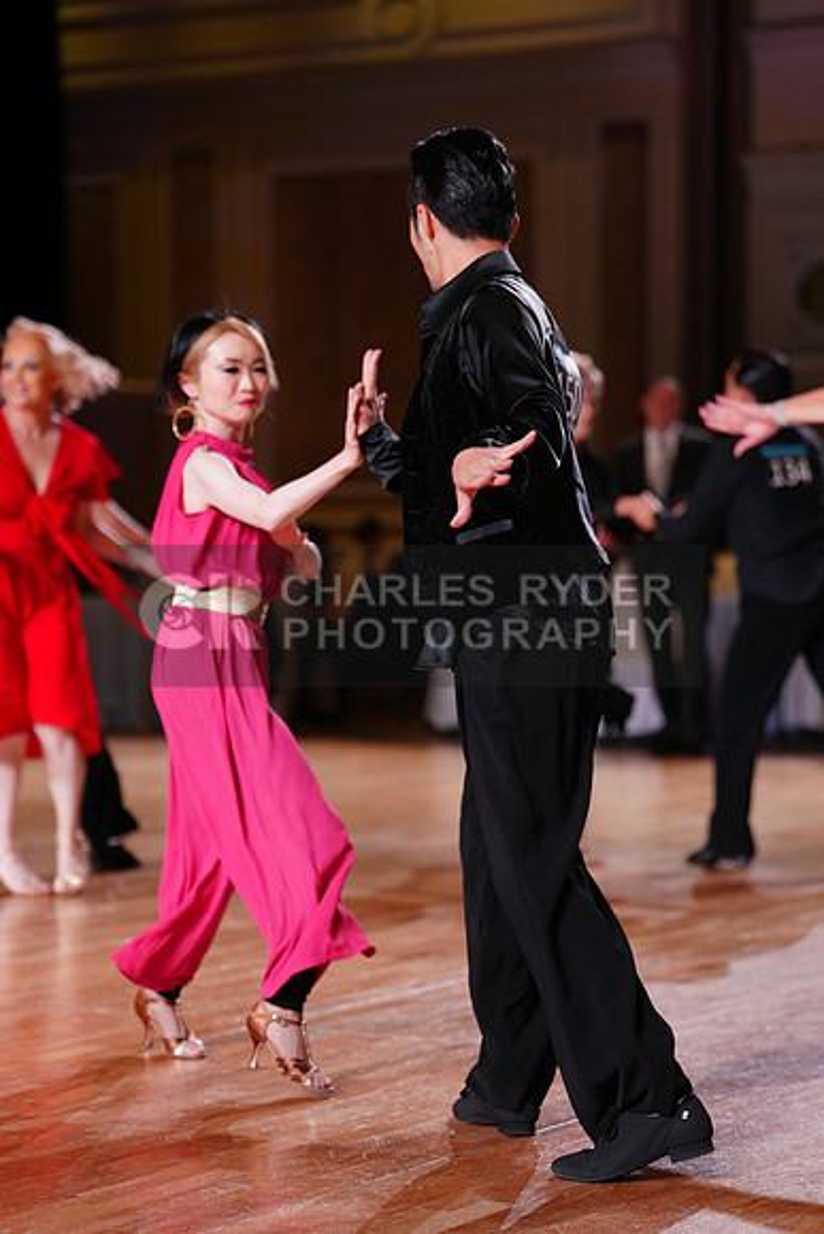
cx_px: 412
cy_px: 617
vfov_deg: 20.8
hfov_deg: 14.0
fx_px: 3362
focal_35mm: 98
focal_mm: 98
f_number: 2.8
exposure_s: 1/400
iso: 1000
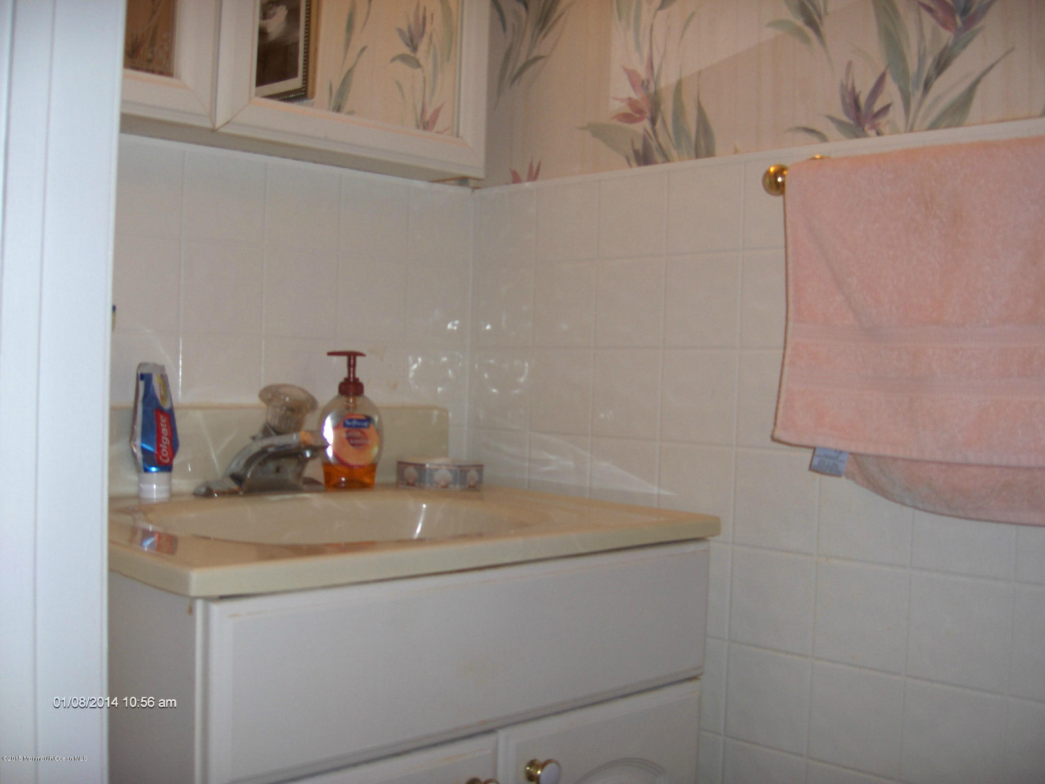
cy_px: 392
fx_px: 1177
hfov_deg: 47.9
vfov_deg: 36.8
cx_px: 522
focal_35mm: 39
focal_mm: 8
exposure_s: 1/60
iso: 100
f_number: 2.8
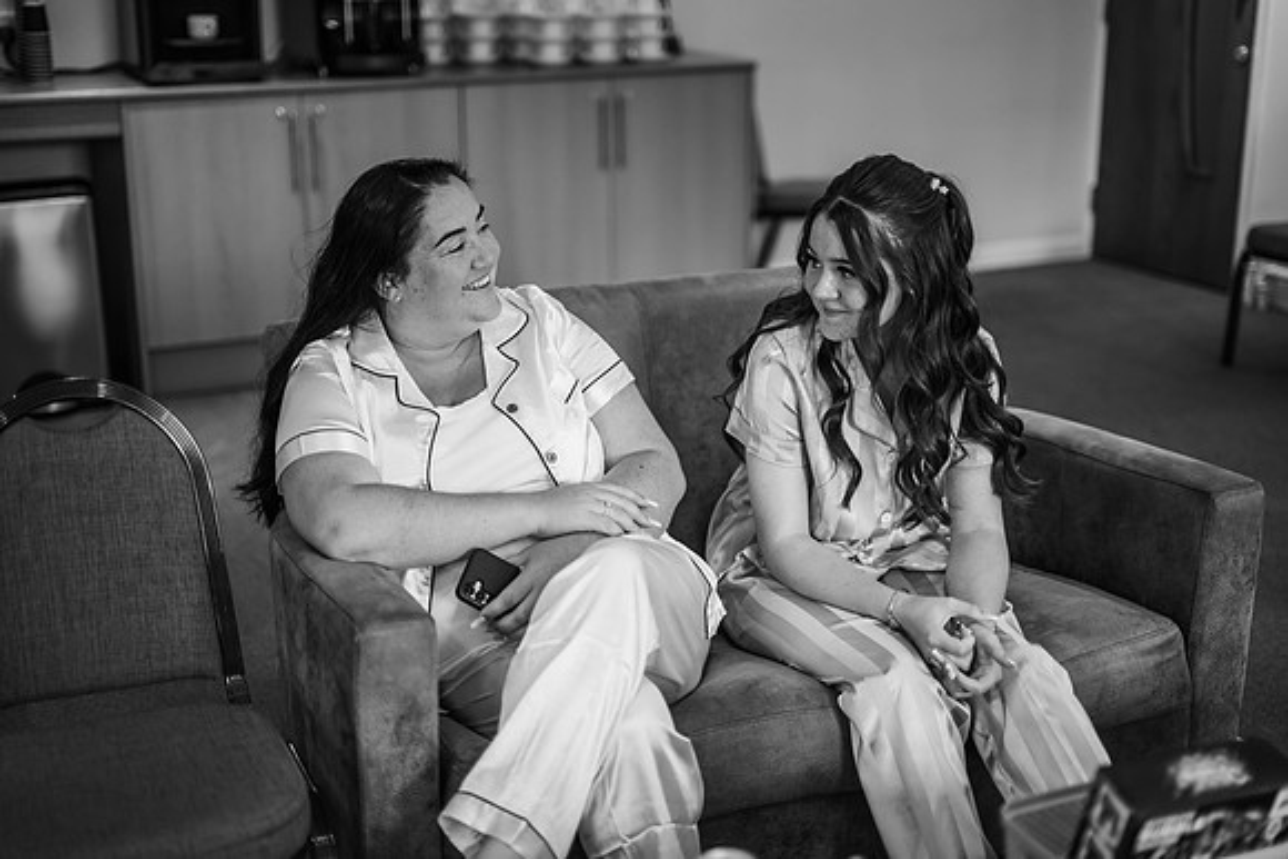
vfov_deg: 27.0
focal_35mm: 50
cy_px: 430
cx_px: 644
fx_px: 1789
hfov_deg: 39.6
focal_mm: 50
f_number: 1.4
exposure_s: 1/250
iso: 250
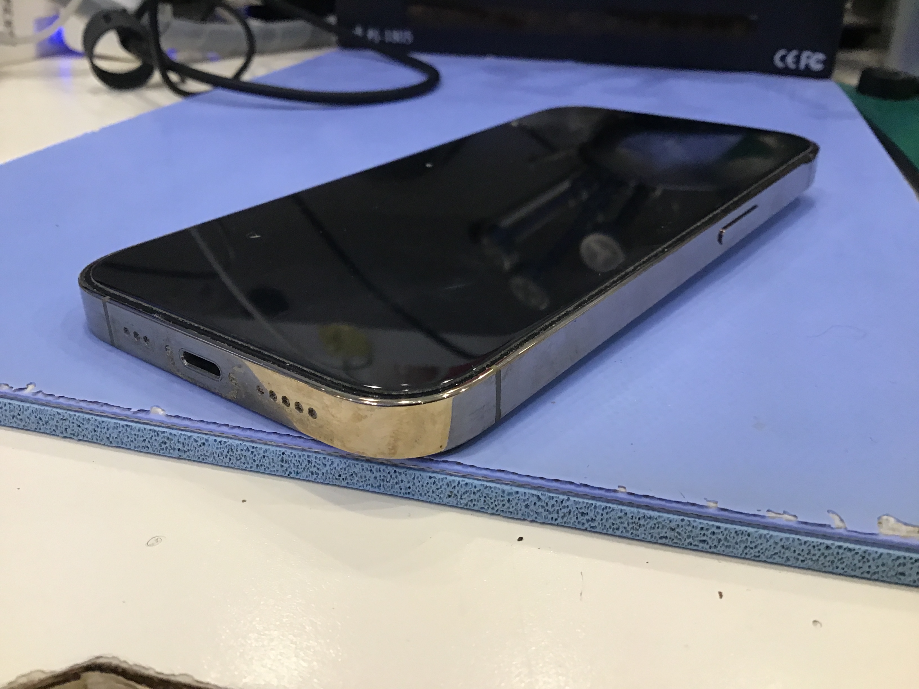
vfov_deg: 45.4
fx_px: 823
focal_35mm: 31
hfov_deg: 58.4
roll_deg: -0.8
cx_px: 460
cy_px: 344
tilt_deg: -26.8
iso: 40
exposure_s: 1/30
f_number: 2.4
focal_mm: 3.3
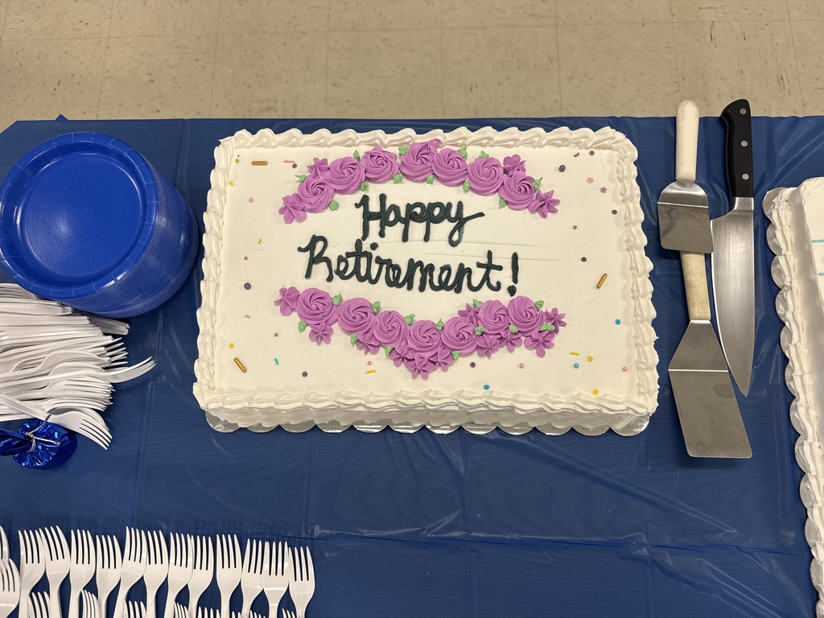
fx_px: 571
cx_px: 412
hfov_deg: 71.6
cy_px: 309
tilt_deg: -78.7
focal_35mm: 24
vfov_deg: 56.8
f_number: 1.78
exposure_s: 1/120
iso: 200
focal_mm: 6.76
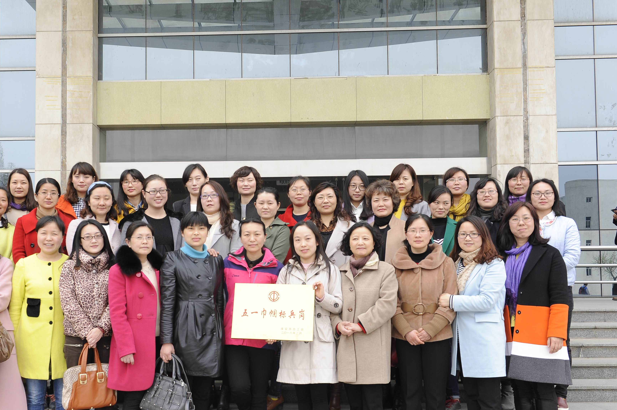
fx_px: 719
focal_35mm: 42
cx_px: 243
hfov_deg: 46.1
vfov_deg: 31.8
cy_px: 250
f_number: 8
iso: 640
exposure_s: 1/250
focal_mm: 34
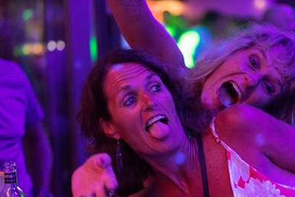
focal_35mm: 81
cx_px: 186
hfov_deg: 25.0
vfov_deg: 16.9
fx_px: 664
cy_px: 102
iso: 6400
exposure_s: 1/80
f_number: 2
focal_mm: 55
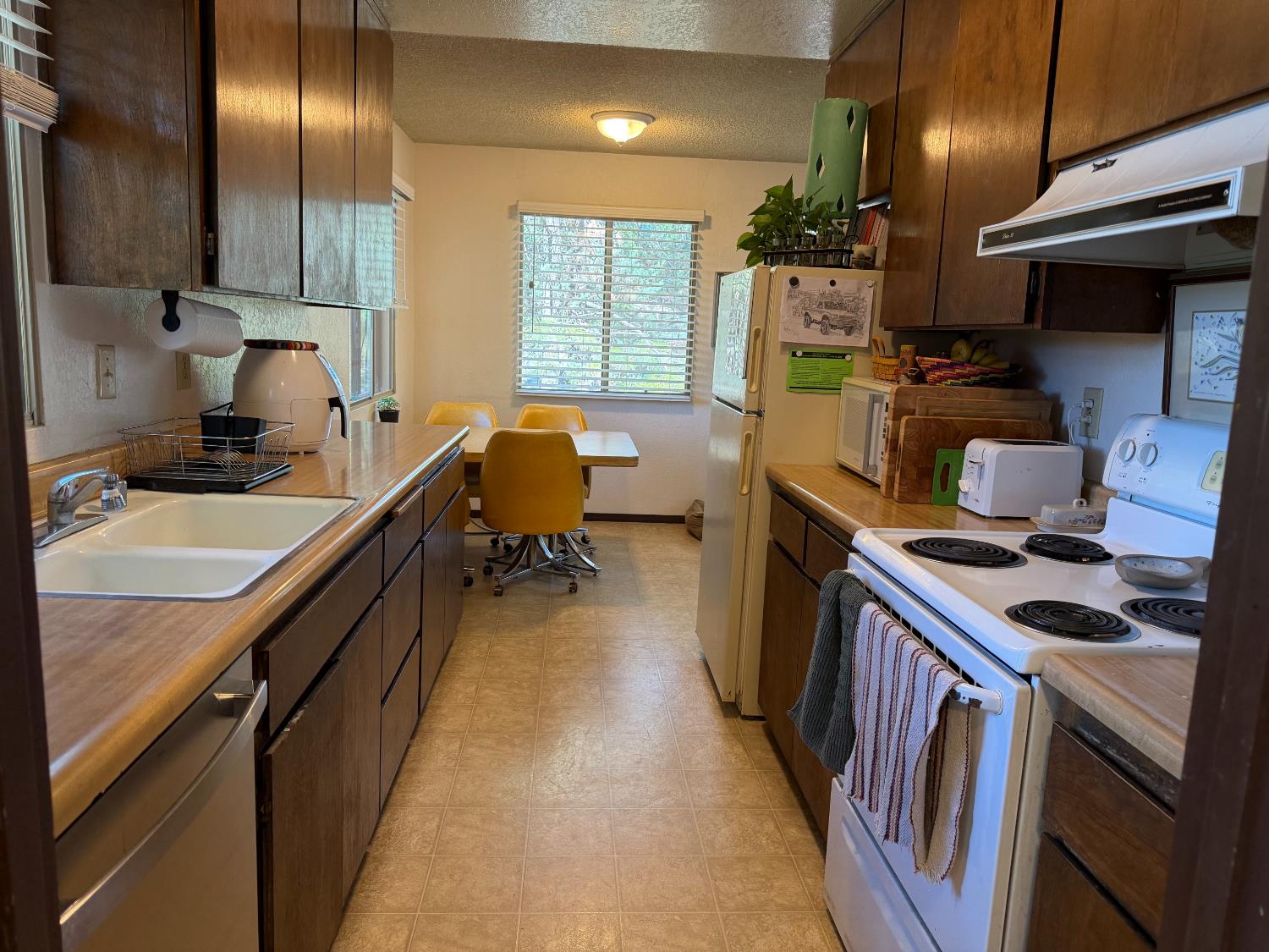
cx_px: 634
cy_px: 476
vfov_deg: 56.8
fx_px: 880
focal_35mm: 24
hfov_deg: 71.6
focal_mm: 6.76
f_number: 1.78
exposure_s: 1/120
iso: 250
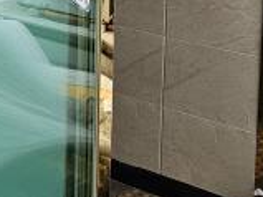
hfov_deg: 16.4
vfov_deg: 12.2
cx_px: -36
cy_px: -89
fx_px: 881
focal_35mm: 116
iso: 80
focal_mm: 6.3
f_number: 1.7
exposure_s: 1/180
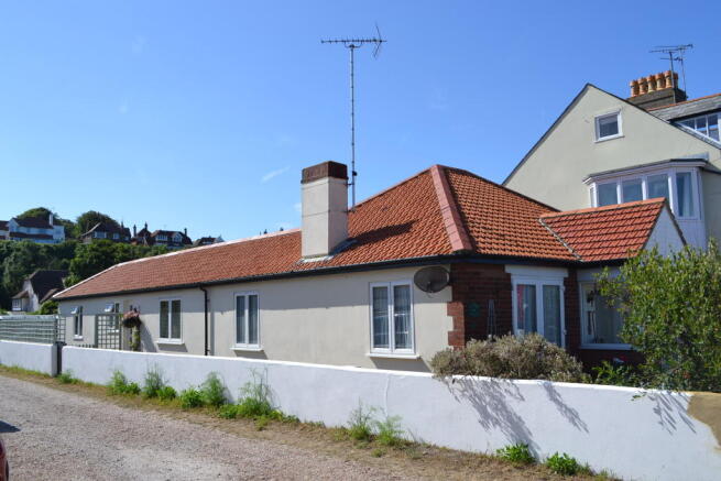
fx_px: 601
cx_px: 360
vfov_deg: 43.6
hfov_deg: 61.9
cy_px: 240
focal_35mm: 30
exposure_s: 1/250
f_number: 8
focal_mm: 20
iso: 100
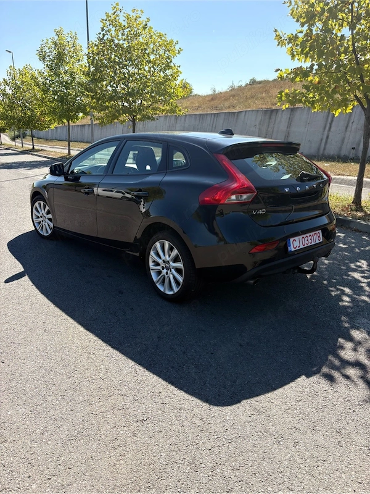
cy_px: 247
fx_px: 371
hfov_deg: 53.1
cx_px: 185
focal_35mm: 26
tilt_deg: -19.0
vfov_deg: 67.3
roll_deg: -2.5
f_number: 1.6
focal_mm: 5.96
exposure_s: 1/2538
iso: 64
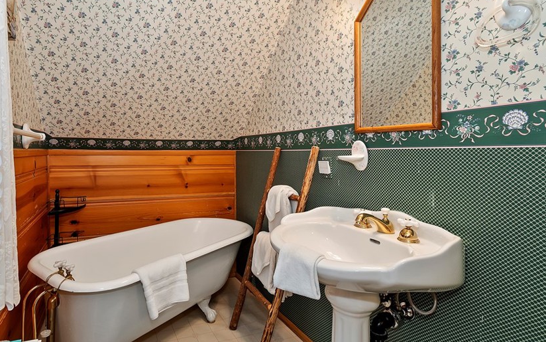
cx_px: 219
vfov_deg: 62.1
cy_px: 154
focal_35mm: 19
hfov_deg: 86.9
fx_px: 283
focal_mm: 10
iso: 400
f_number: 8
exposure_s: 1/30
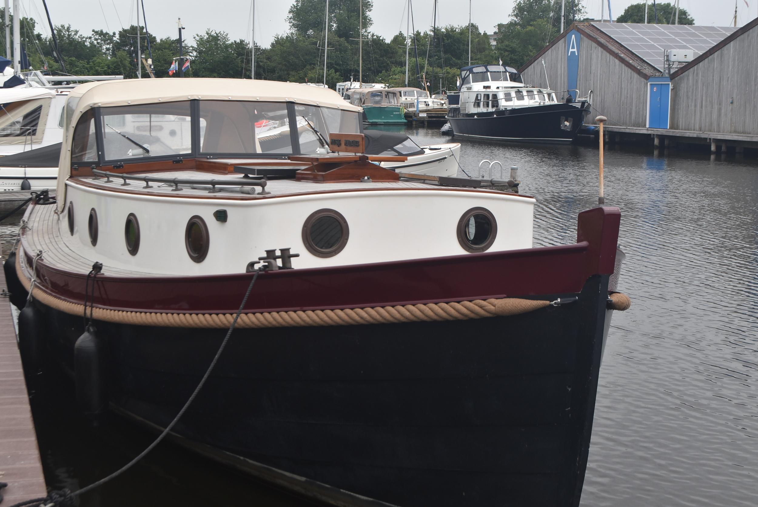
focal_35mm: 54
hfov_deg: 36.8
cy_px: 254
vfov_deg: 25.1
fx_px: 1138
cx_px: 379
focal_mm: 36
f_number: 8
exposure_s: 1/250
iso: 200
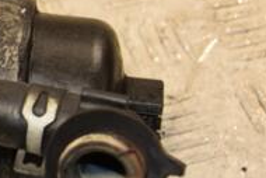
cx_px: -139
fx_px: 1679
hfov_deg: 8.8
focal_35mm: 227
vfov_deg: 6.1
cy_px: 80
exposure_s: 1/160
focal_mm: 48
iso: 800
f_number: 4.8
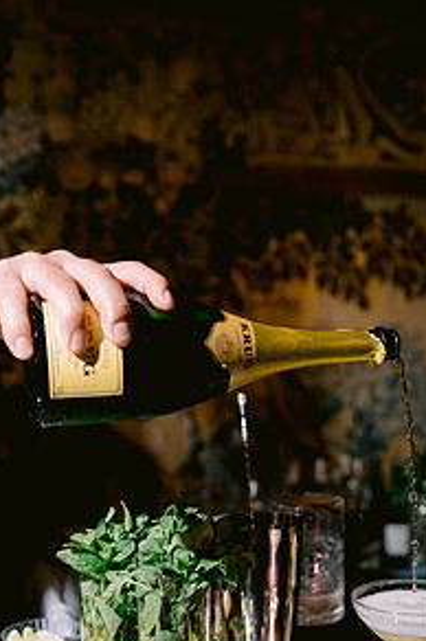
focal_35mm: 54
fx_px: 961
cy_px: 457
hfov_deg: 24.9
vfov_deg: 36.3
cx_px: 272
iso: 800
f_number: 2.8
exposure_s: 1/80
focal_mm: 35
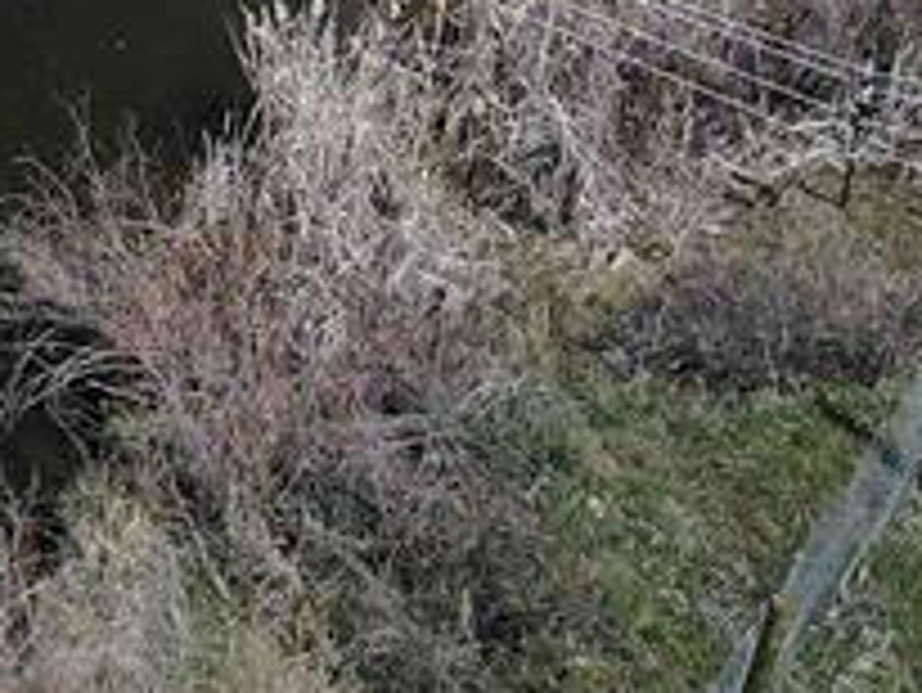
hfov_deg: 15.5
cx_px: -337
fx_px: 3198
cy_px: -702
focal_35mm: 120
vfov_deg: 11.2
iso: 100
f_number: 2.8
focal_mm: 4.5
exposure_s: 1/1000
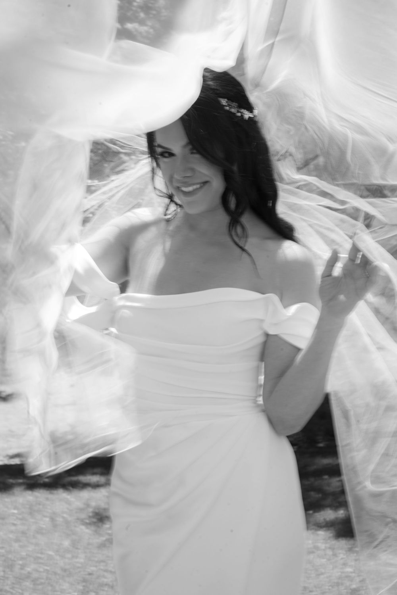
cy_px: 298
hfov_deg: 16.1
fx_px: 1406
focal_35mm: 85
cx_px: 198
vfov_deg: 23.9
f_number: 16
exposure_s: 1/10
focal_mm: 85
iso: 31
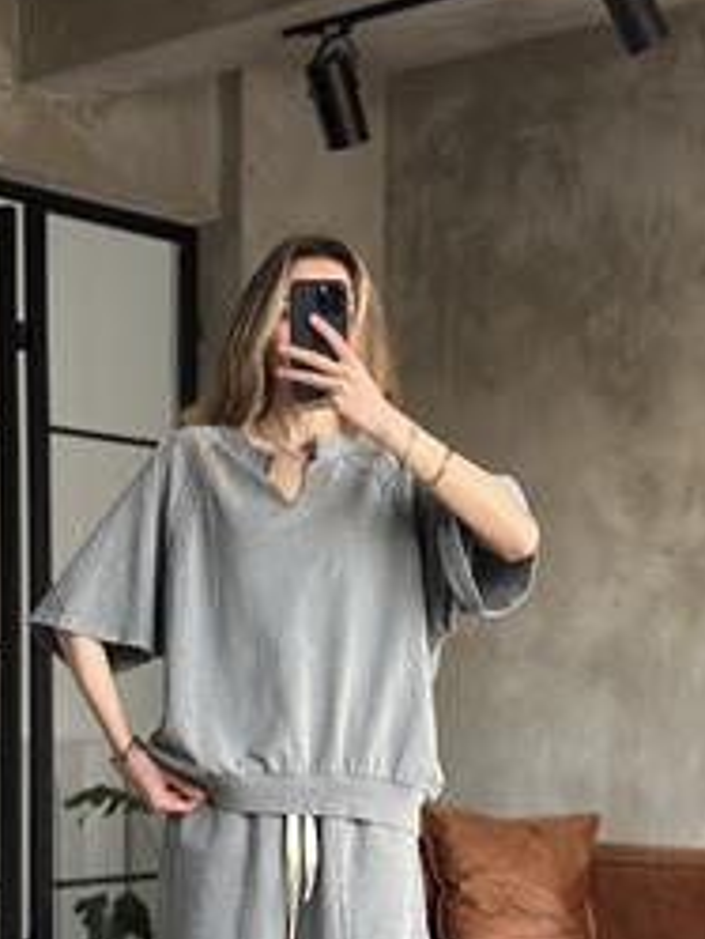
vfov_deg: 23.6
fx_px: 2225
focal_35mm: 82
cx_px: 253
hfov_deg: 18.0
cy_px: 686
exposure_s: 1/60
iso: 320
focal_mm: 6.86
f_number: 1.78
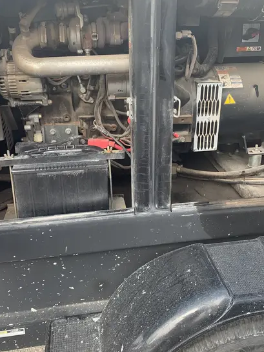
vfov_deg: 52.5
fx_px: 356
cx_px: 144
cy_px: 157
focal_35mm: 35
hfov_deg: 40.7
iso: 25
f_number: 1.8
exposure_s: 1/279
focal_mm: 4.25
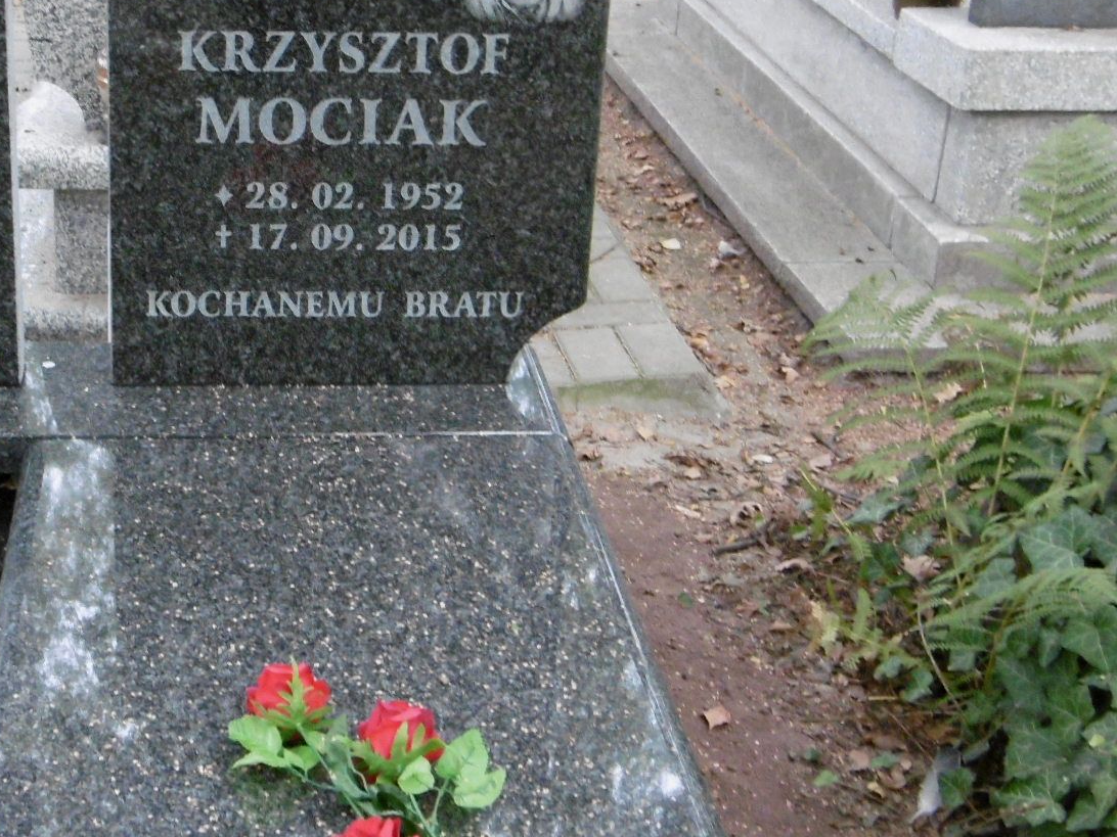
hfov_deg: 31.7
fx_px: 1936
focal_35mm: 60
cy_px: 248
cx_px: 315
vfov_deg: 24.2
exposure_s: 1/40
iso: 400
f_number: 3.5
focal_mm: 5.8
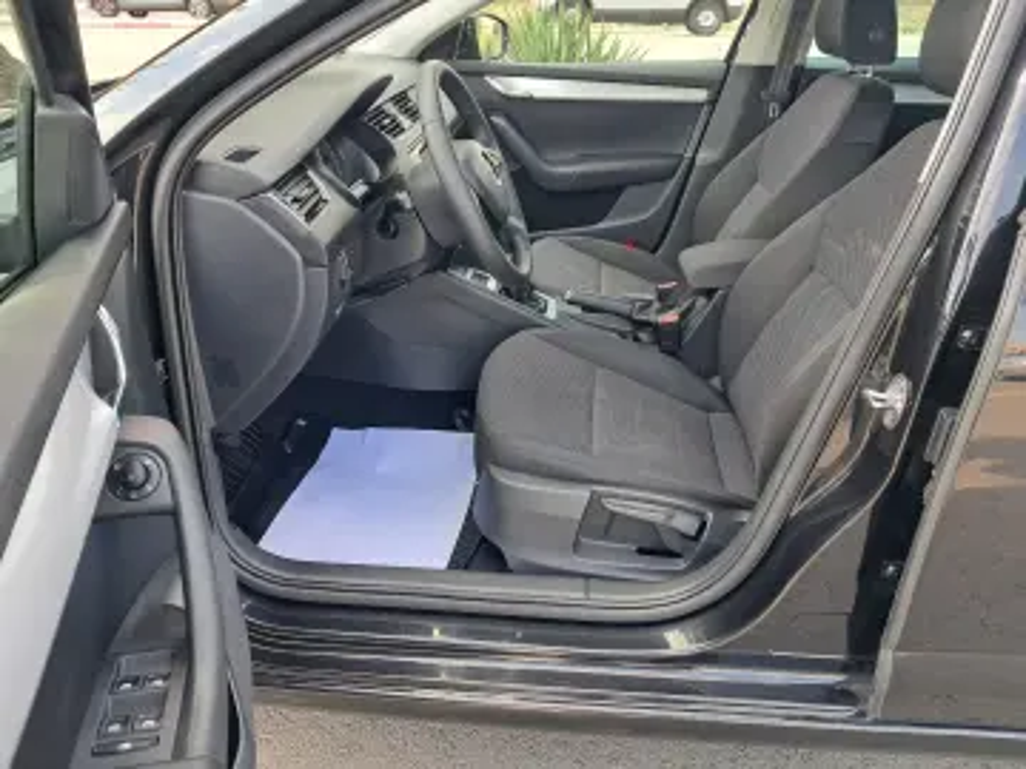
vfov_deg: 51.4
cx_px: 513
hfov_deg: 65.3
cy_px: 384
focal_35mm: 27
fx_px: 800
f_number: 1.8
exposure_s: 1/60
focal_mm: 4
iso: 50
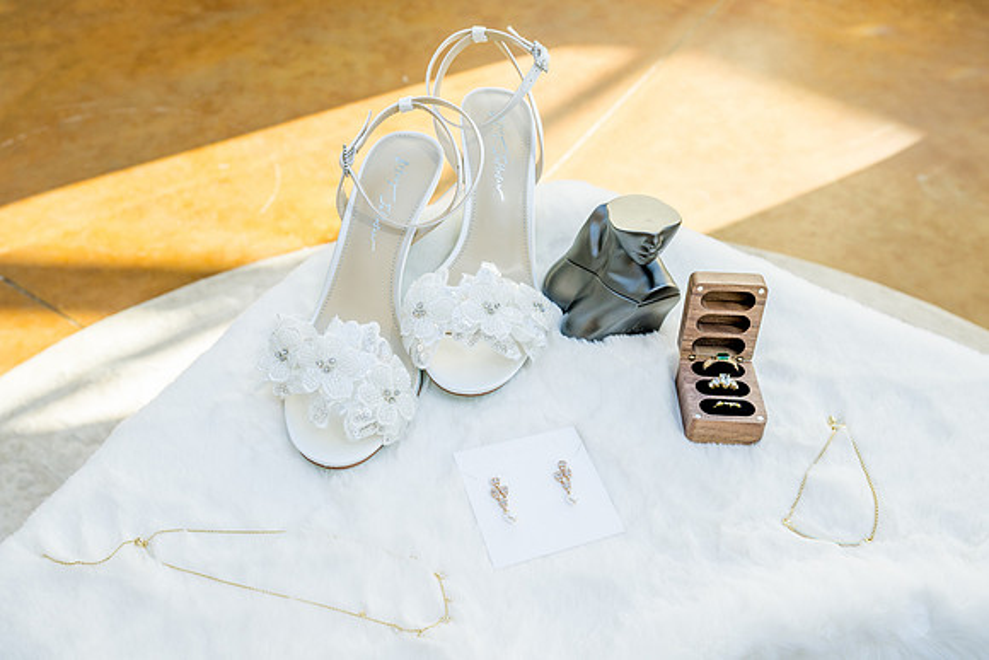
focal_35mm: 37
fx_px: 1016
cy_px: 336
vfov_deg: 36.0
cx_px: 489
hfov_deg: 51.9
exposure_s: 1/200
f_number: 7.1
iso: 320
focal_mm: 34
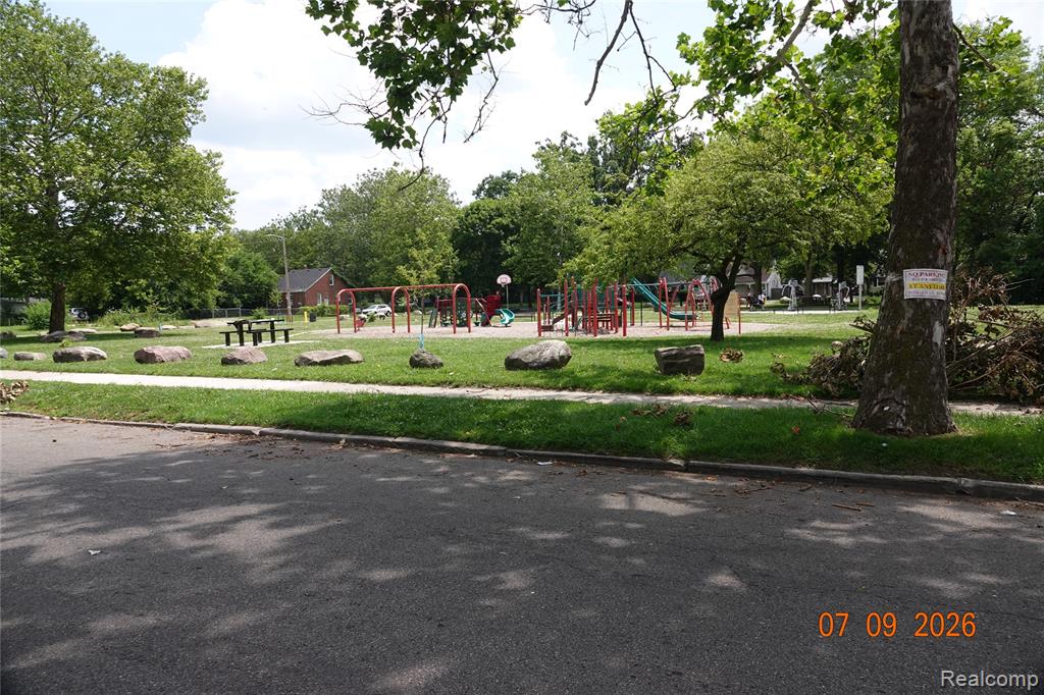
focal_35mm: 24
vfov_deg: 53.1
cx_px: 522
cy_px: 348
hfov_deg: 73.8
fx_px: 696
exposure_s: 1/400
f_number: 4
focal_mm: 8.8
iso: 100
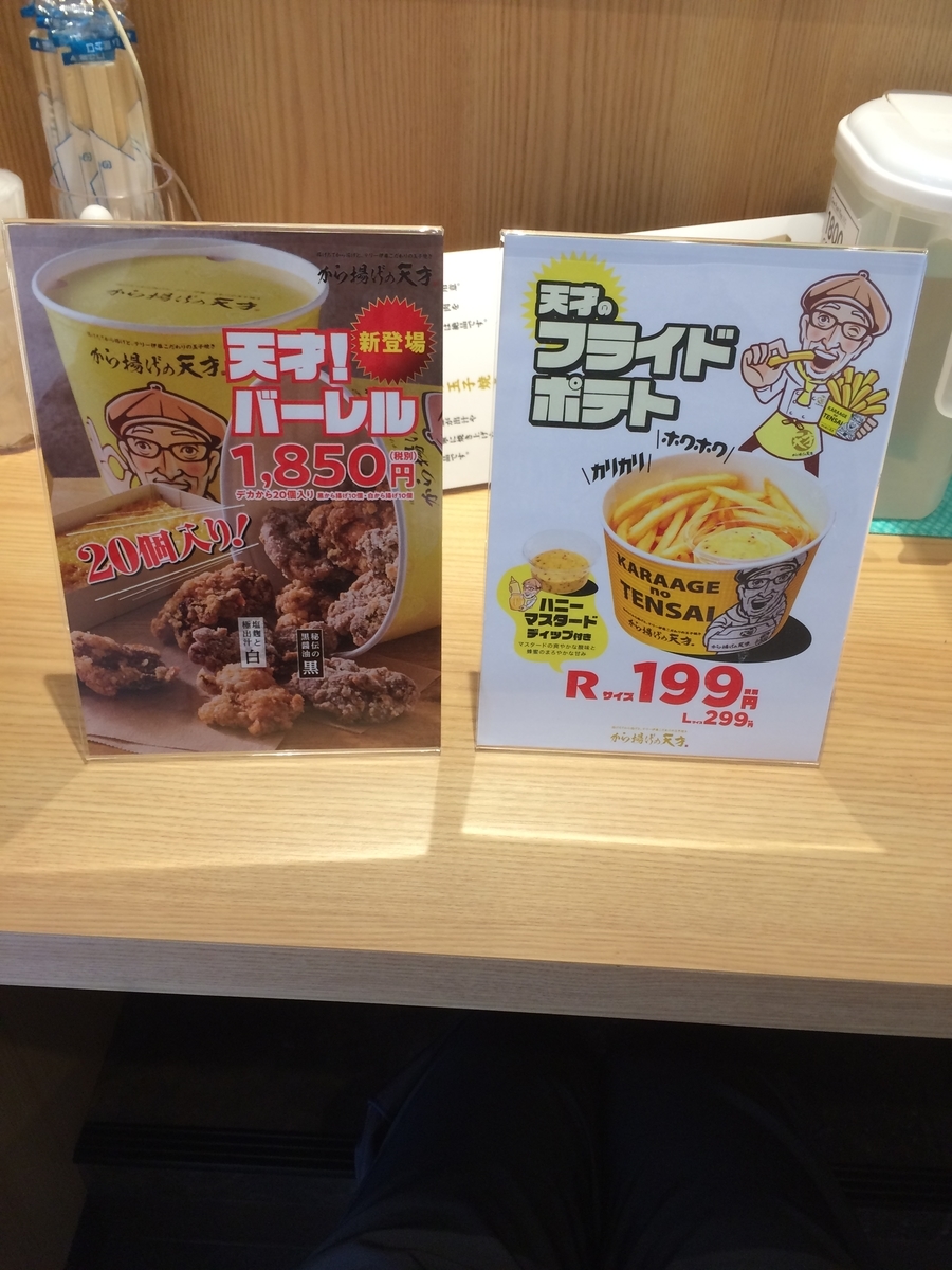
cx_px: 476
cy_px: 635
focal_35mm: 29
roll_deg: +0.1
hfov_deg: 48.2
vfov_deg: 61.7
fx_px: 1063
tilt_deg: -39.4
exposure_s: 1/30
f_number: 2.2
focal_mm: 4.15
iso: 40
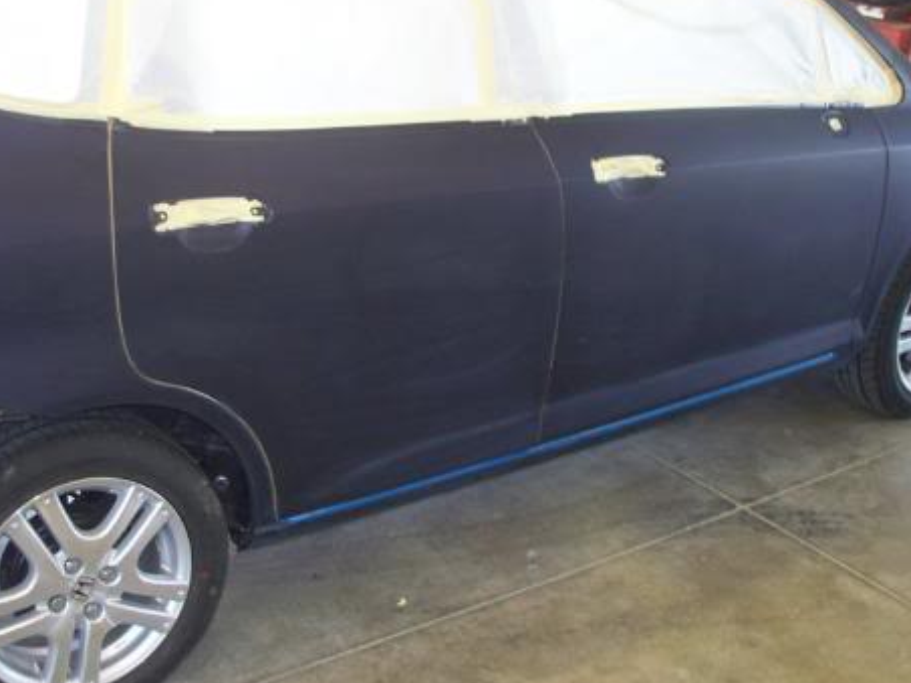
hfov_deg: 37.4
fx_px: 1342
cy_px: 264
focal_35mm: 51
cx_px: 397
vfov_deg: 28.5
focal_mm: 7.54
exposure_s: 1/40
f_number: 2.8
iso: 200
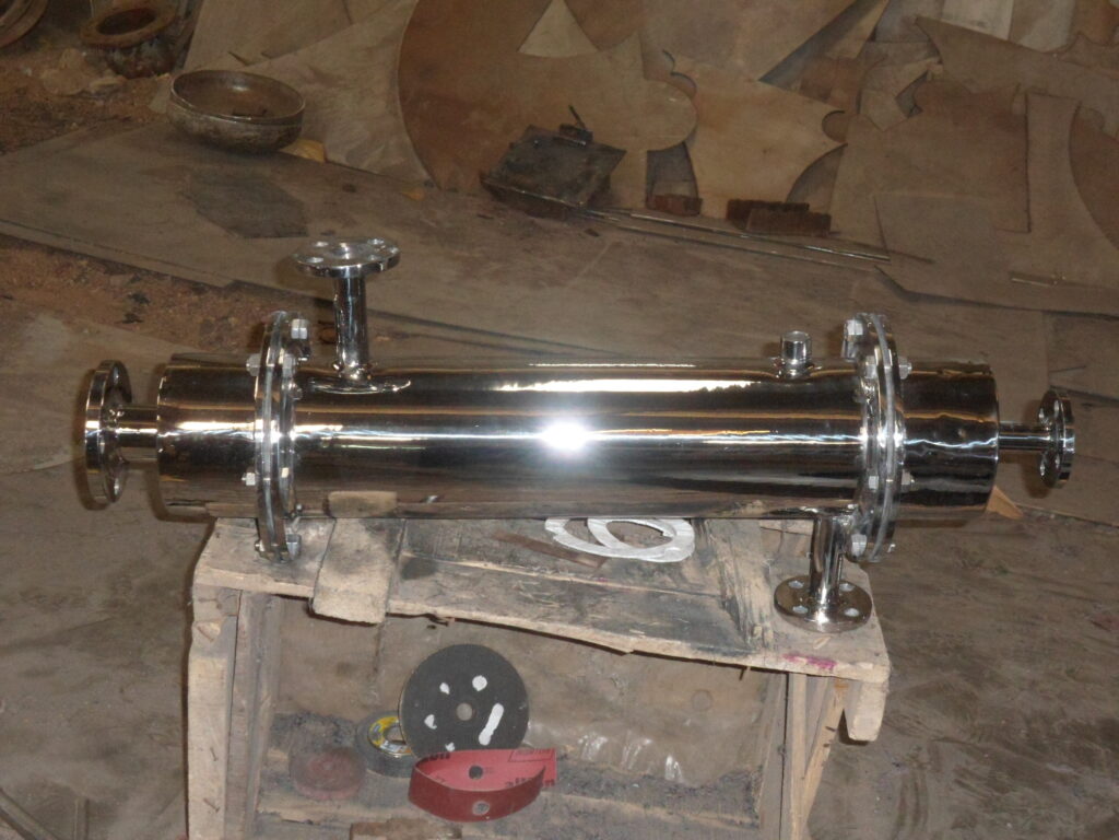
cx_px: 560
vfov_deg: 29.1
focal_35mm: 50
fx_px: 1616
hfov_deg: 38.2
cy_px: 420
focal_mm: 9.3
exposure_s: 1/60
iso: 480
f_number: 4.7
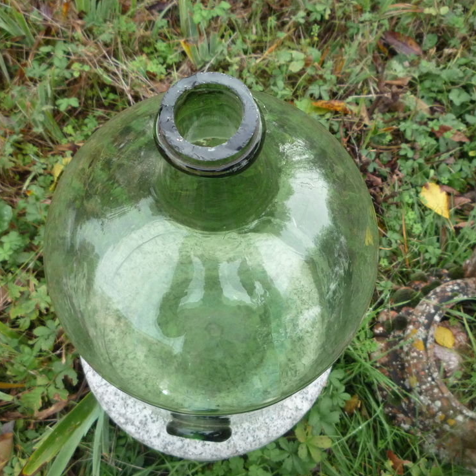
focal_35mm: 36
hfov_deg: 46.0
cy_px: 234
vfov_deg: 46.0
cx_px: 249
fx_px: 560
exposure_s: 1/500
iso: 320
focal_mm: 5.2
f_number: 3.3
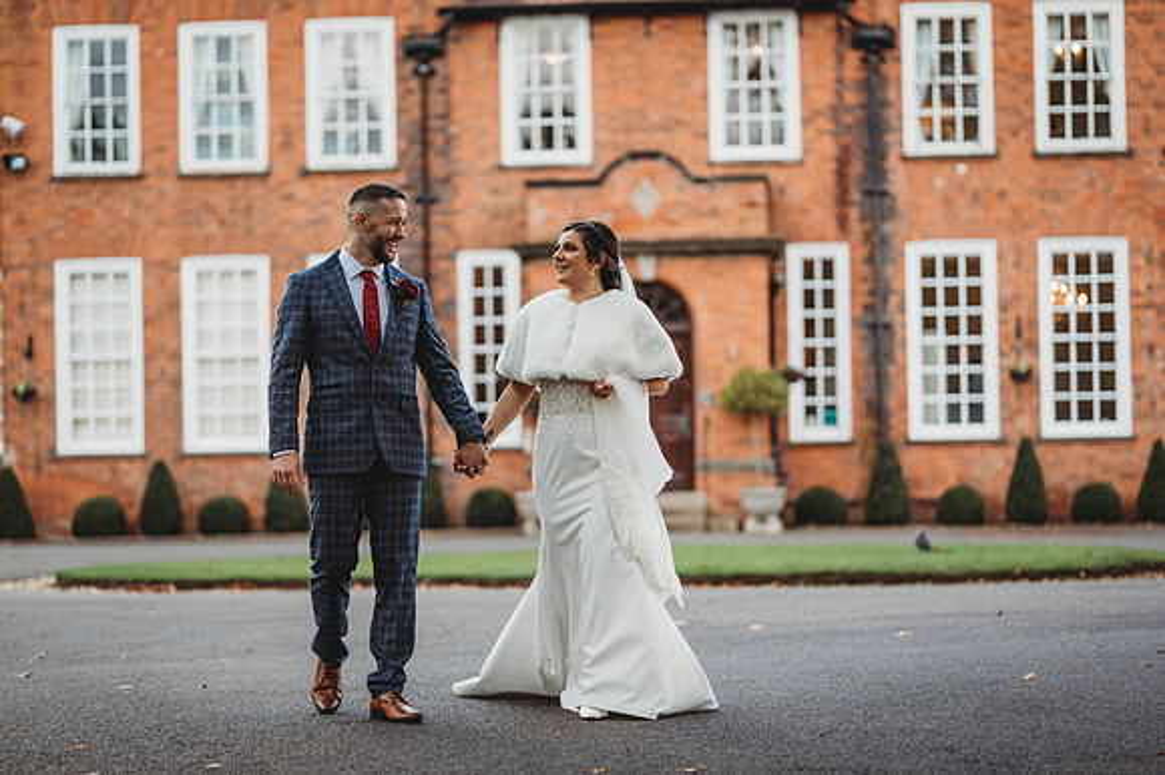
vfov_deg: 16.1
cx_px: 582
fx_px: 2749
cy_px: 388
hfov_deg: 23.9
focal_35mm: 85
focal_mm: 85
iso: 100
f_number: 1.8
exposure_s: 1/250
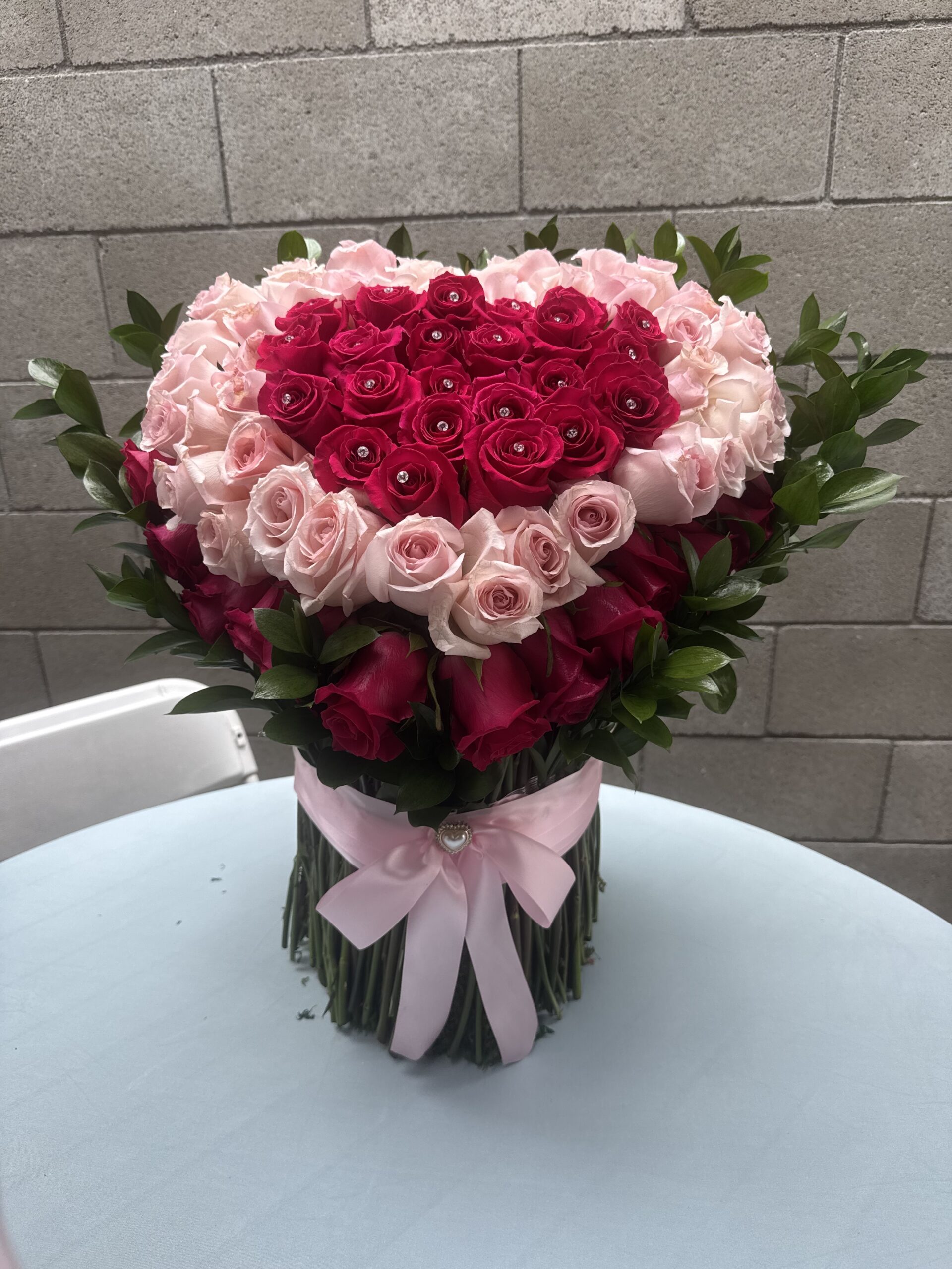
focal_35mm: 24
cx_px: 476
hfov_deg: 56.8
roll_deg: +2.6
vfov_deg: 71.6
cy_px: 634
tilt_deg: -22.6
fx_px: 880
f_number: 1.78
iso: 80
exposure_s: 1/1059
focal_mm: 6.76
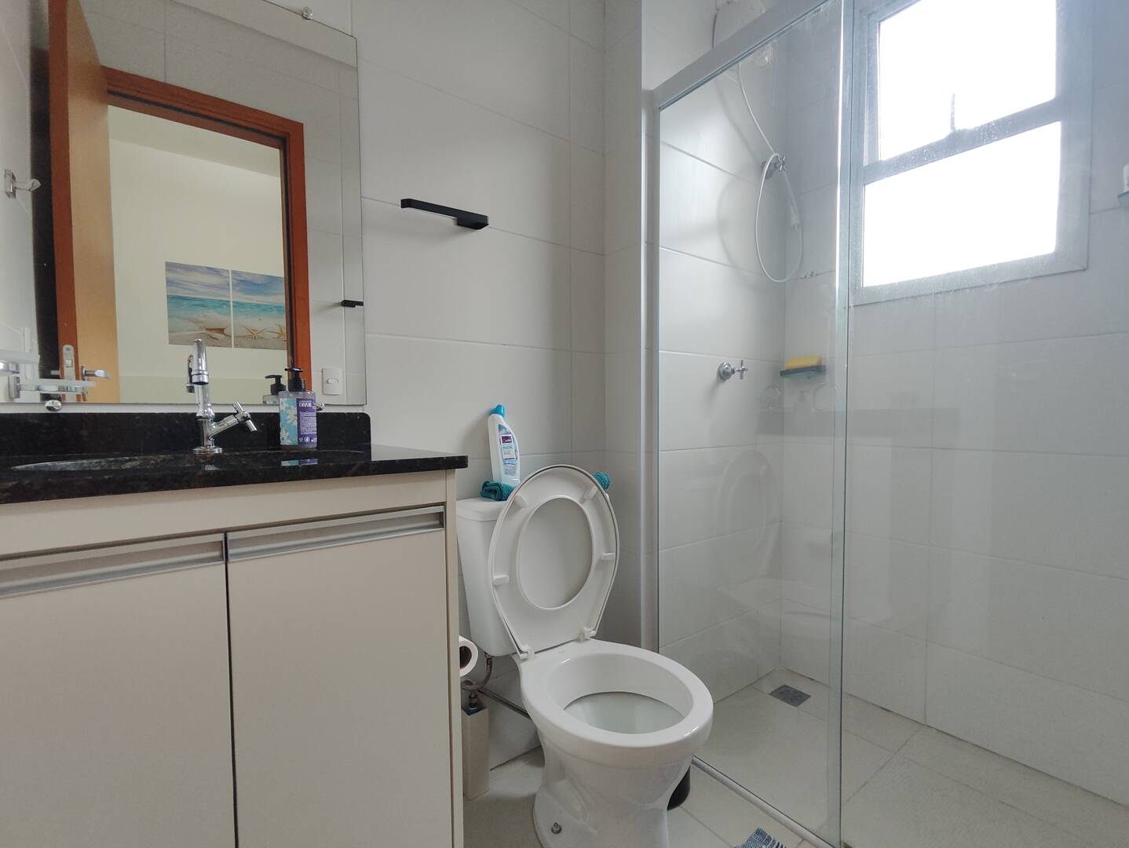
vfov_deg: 78.2
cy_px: 424
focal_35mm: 16
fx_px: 522
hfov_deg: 94.5
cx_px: 564
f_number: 2.2
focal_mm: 1.65
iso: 90
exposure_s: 1/40
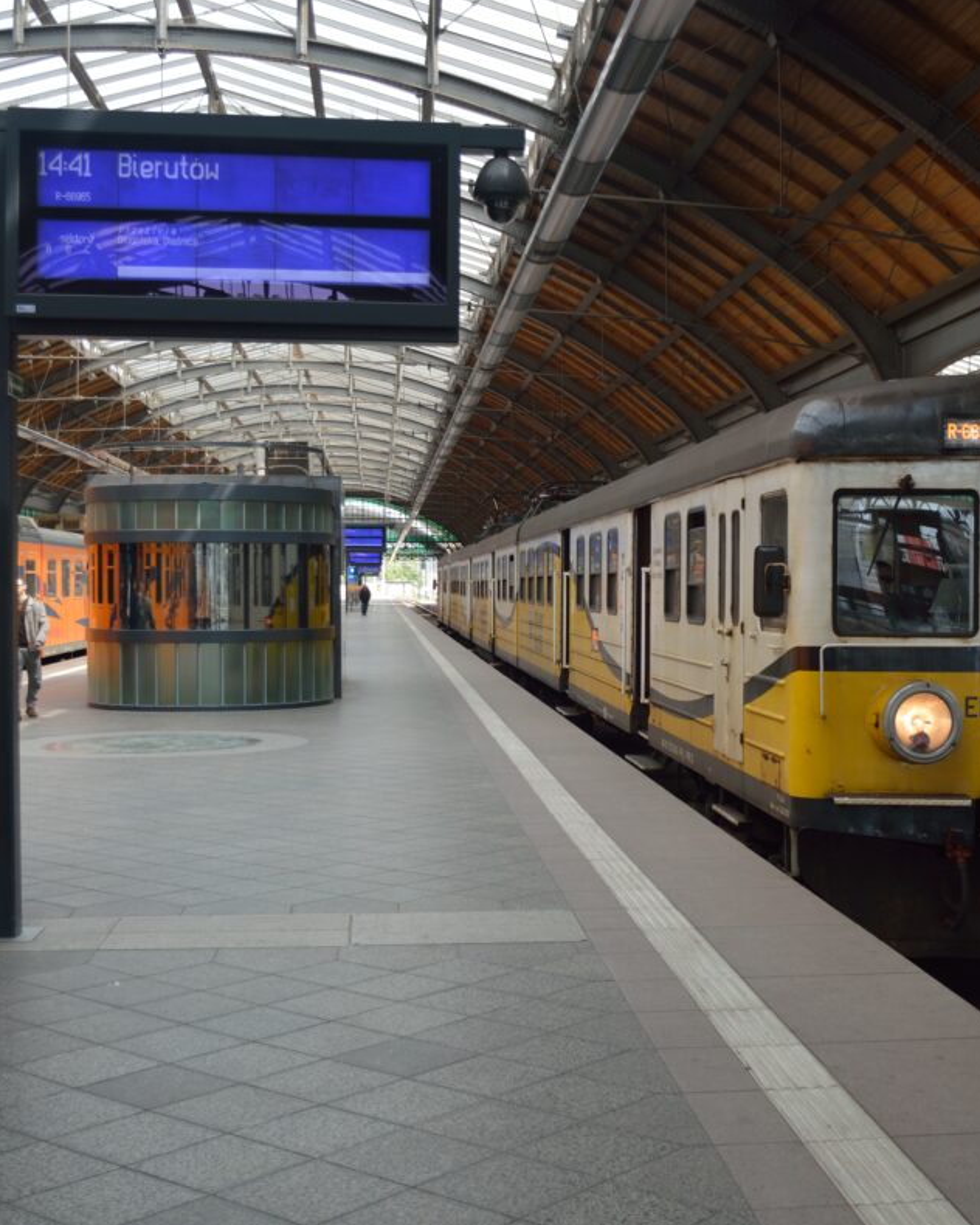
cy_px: 614
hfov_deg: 31.8
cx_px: 653
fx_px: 1704
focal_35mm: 47
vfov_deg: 39.5
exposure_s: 1/100
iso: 100
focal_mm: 22
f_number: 4.5
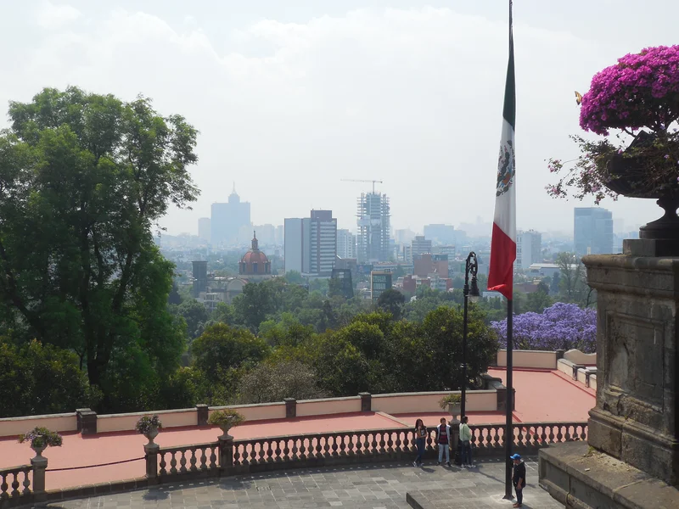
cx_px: 340
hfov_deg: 38.9
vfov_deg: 29.7
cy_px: 254
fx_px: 961
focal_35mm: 49
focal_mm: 8.8
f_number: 4.8
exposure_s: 1/800
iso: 125
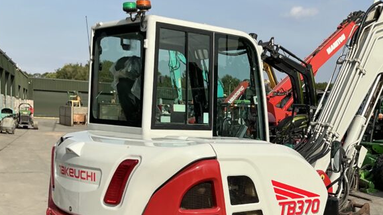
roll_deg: -4.4
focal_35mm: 54
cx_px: 300
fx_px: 548
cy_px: 185
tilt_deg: -4.7
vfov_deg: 21.8
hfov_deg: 37.3
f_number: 1.8
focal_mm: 3
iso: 25
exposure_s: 1/2058
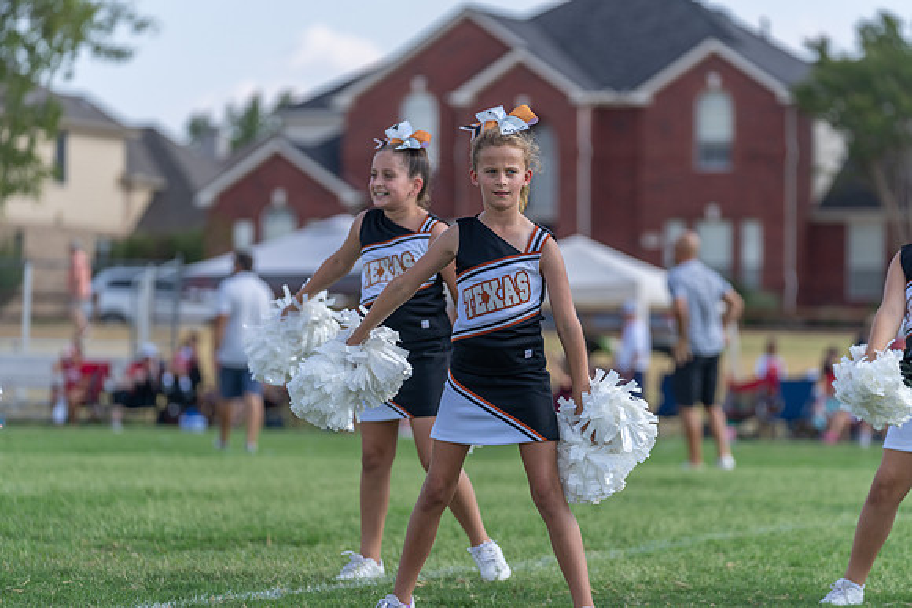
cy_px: 304
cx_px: 456
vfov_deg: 7.7
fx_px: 4510
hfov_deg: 11.5
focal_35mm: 178
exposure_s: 1/1000
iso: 125
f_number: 3.5
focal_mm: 178
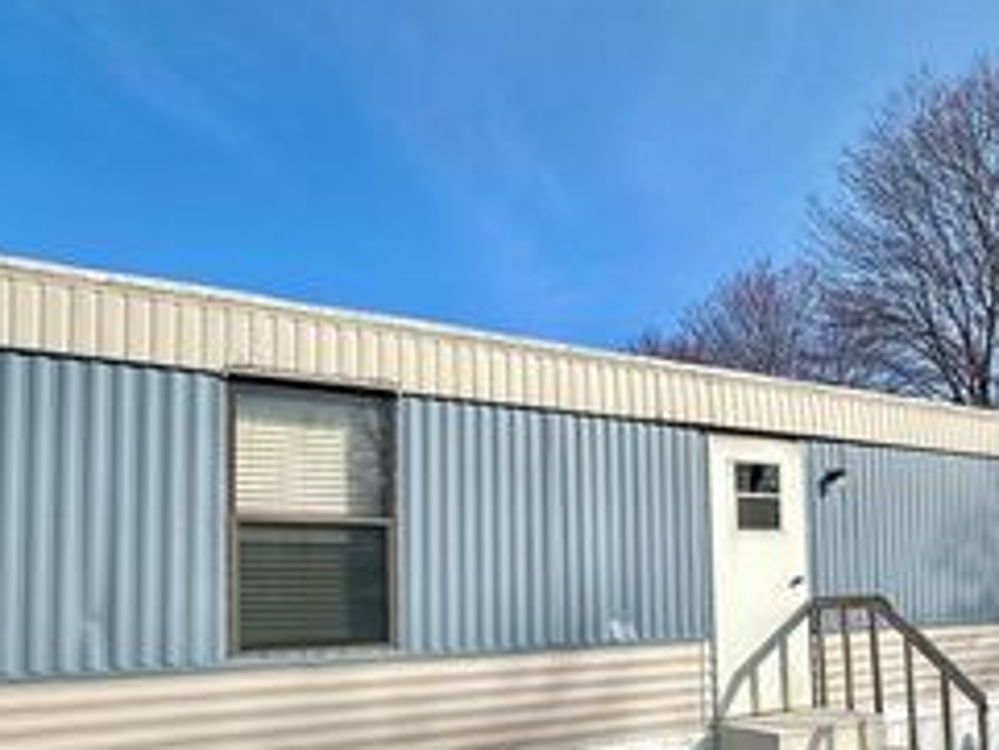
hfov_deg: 59.9
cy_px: 553
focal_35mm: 29
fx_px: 837
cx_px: 680
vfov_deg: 46.7
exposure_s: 1/2304
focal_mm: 2.22
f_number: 2.2
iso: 50
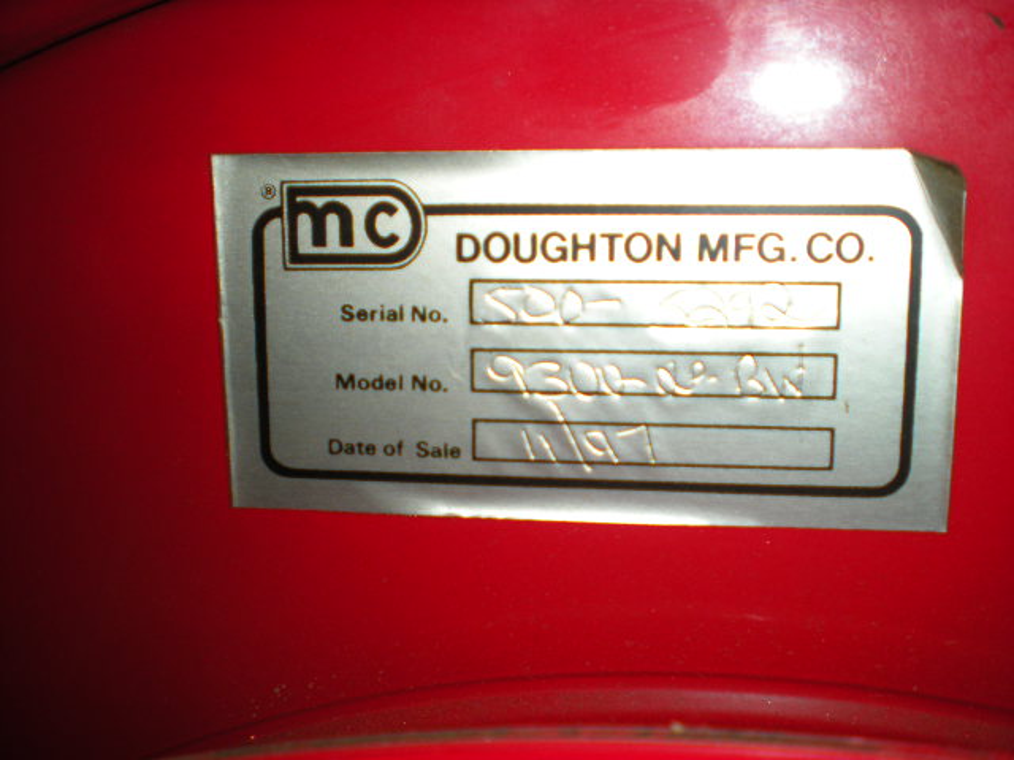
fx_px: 1113
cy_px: 380
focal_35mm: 38
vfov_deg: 37.7
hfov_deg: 49.0
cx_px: 507
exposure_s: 1/60
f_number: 3.1
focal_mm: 6.3
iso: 64
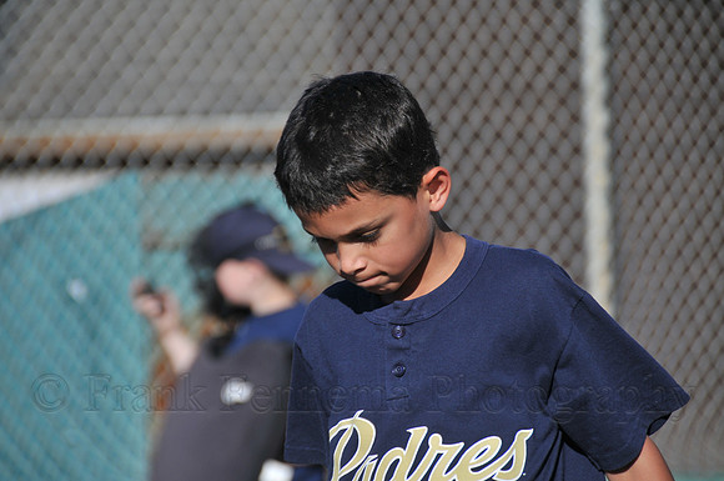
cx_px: 362
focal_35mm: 300
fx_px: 6025
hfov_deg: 6.9
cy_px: 240
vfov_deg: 4.6
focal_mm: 200
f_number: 5.6
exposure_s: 1/500
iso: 200
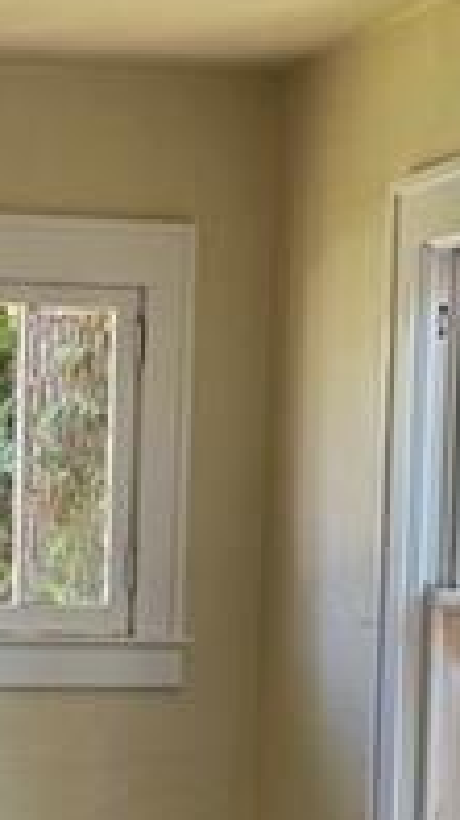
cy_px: 779
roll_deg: -0.7
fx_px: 2391
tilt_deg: -6.1
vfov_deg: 19.0
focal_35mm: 110
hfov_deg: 10.9
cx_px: 62
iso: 100
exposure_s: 1/60
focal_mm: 4.25
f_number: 1.8
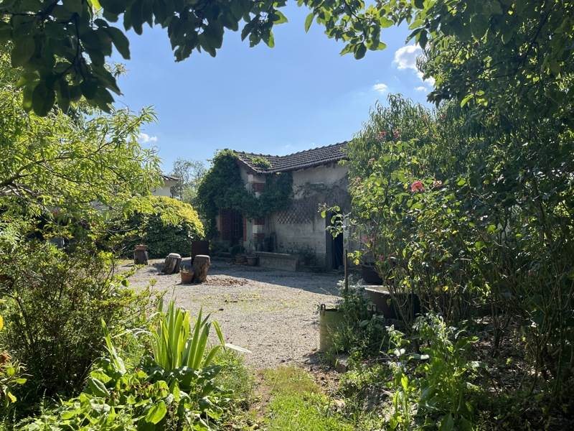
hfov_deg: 67.3
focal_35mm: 26
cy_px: 216
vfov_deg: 53.1
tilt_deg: +1.3
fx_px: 431
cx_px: 287
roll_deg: +0.6
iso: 50
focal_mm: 5.1
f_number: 1.6
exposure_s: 1/2899
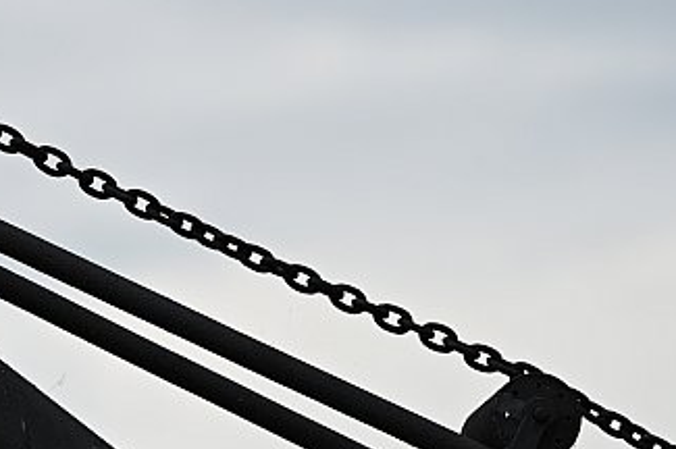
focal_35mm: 499
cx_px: -312
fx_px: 9361
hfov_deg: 4.1
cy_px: 389
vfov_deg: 2.7
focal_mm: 135
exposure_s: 1/4000
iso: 100
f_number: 1.8
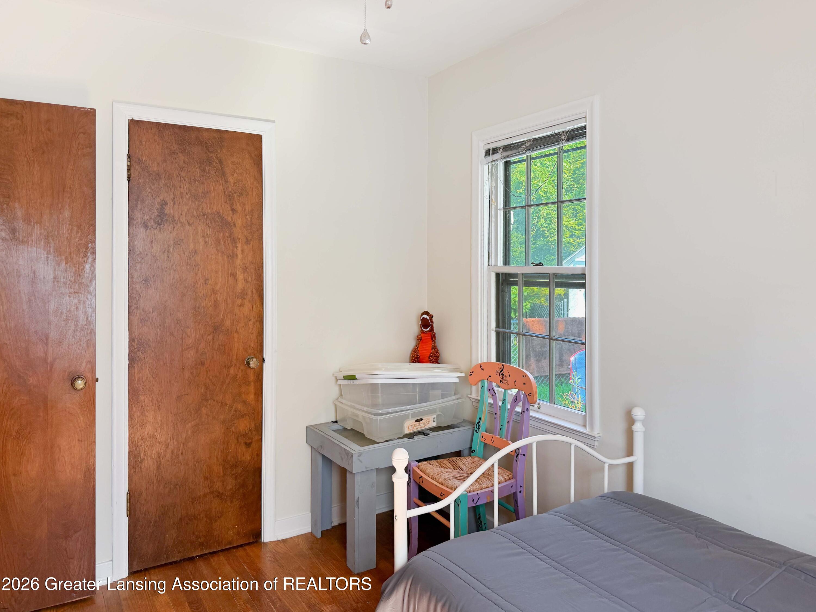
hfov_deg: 71.6
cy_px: 306
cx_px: 408
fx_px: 566
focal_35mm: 24
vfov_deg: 56.8
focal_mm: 6.76
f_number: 1.8
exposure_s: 1/120
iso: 100
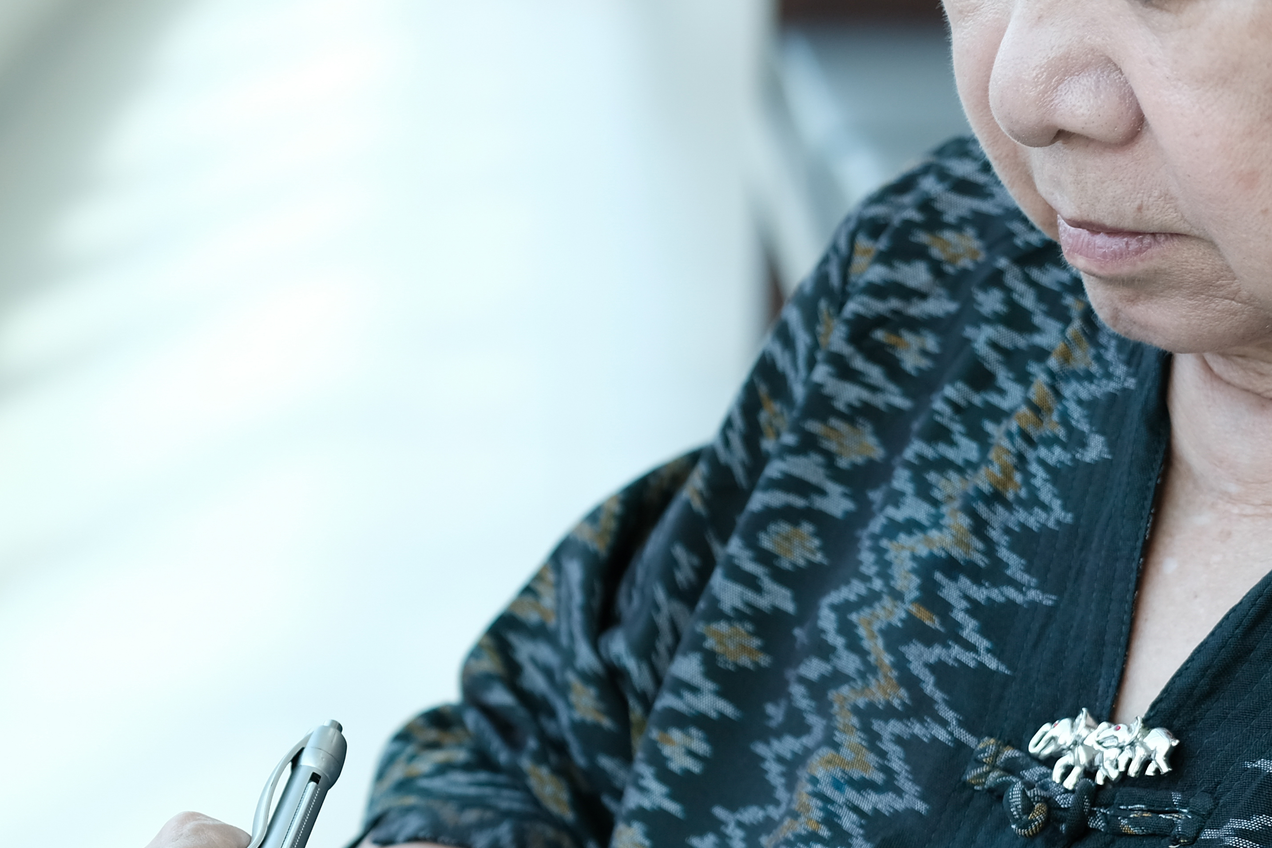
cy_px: 749
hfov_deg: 18.2
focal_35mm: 111
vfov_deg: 12.3
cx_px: 214
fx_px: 3922
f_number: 2.8
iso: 200
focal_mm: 35
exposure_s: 1/180
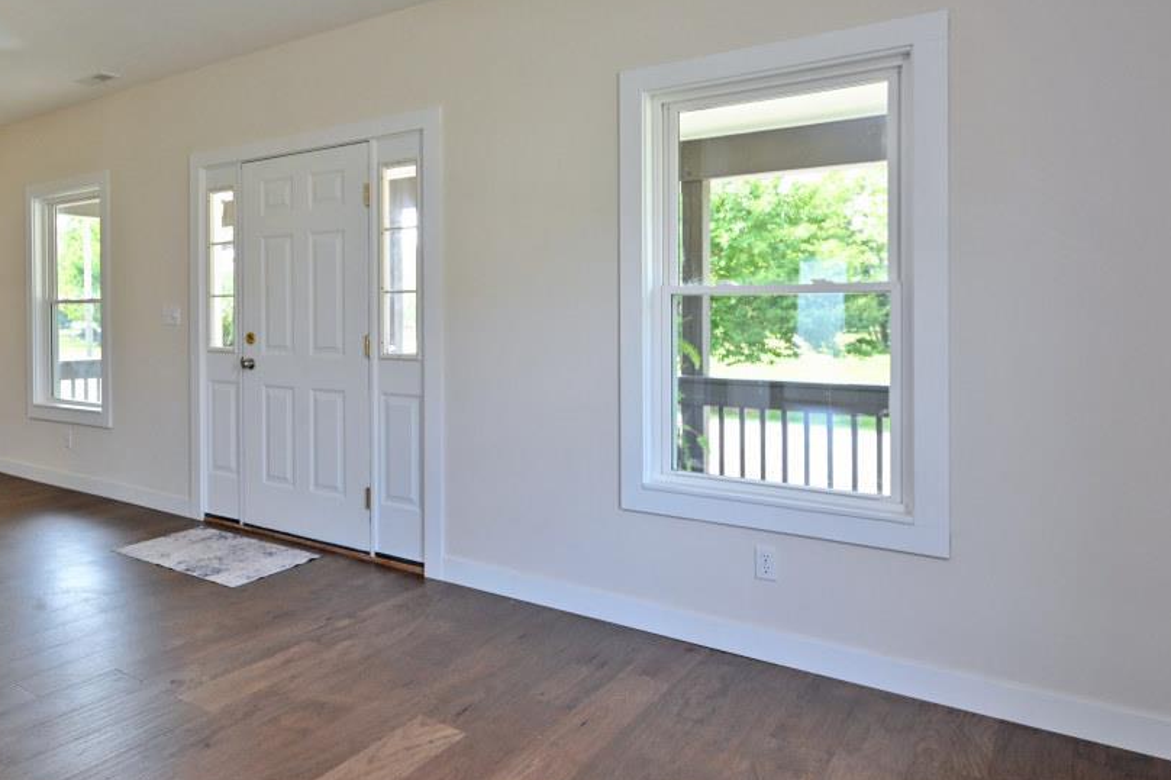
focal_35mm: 26
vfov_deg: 49.2
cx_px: 332
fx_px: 845
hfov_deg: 66.2
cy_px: 315
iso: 250
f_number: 4
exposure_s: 1/60
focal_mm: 14
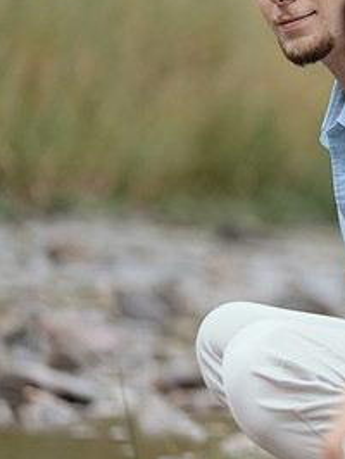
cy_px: 175
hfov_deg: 8.2
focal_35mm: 178
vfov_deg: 11.1
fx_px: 2362
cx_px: 499
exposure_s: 1/250
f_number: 1.8
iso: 250
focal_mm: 85
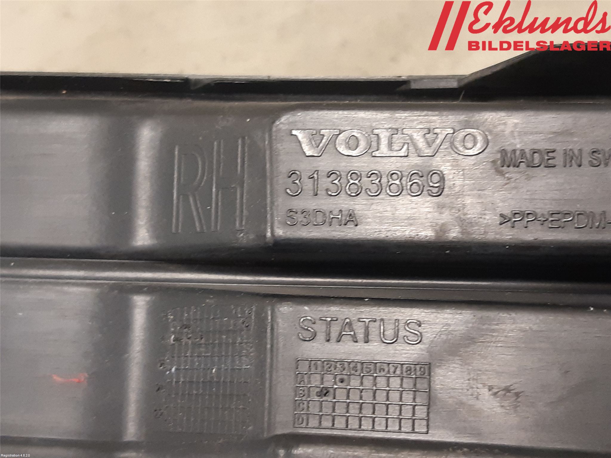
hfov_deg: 67.3
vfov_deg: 53.1
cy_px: 229
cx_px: 306
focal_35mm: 26
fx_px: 459
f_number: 1.7
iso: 200
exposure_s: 1/33
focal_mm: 3.93
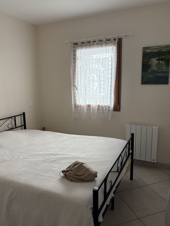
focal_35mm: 27
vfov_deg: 65.3
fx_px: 177
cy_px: 115
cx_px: 83
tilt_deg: -9.6
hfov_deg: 51.3
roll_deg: +1.5
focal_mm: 5.96
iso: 125
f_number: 1.6
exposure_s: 1/119
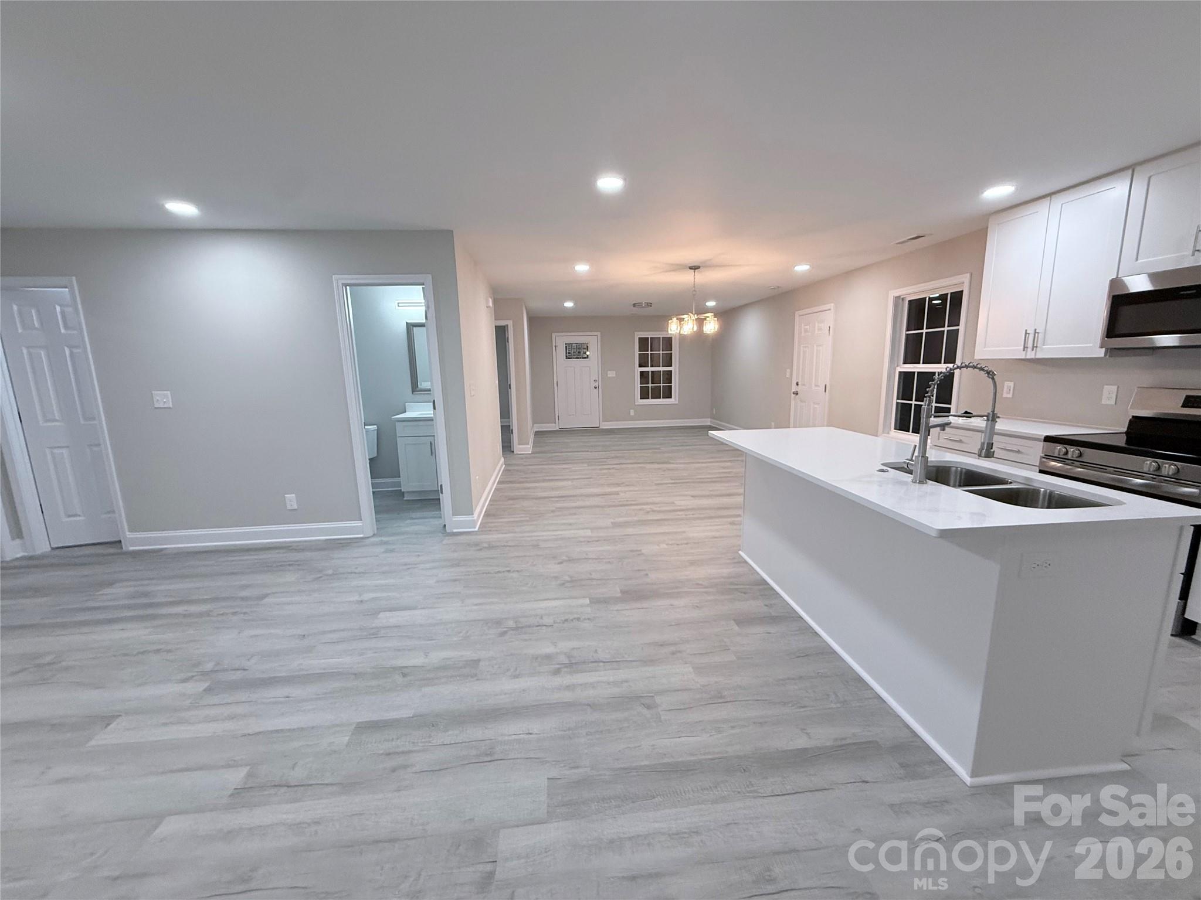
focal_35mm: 14
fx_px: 486
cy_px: 450
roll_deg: +1.6
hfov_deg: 102.1
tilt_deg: -8.9
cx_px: 600
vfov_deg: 85.7
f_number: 2.2
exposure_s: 1/120
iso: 250
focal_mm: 2.22
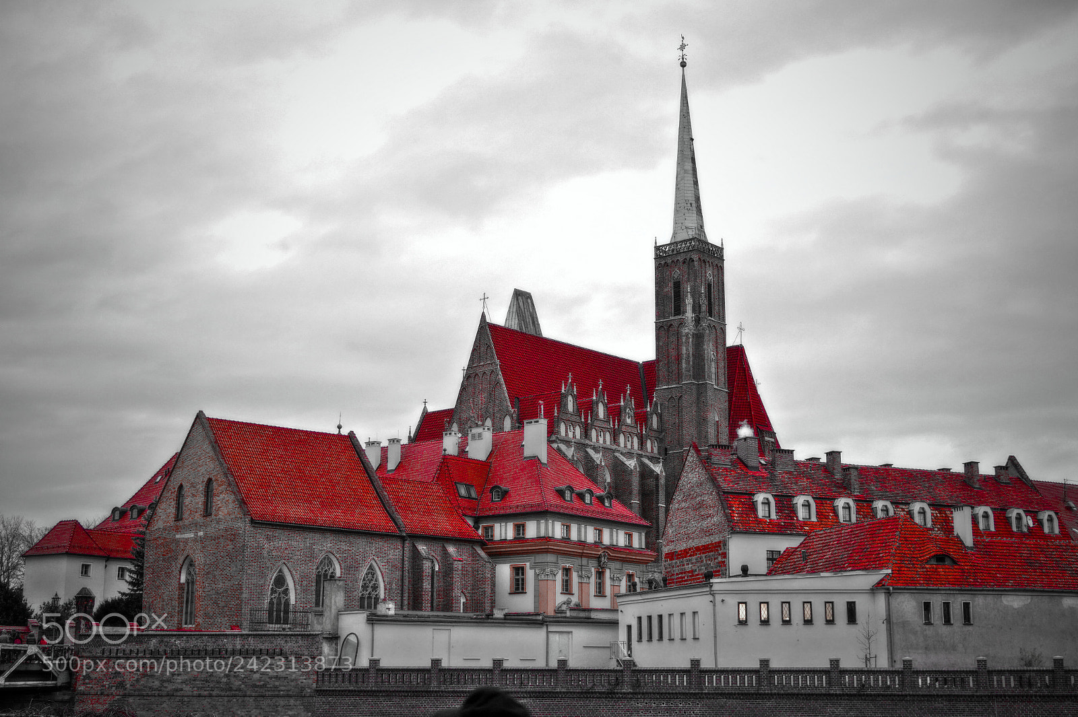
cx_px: 539
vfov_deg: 29.8
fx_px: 1347
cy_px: 358
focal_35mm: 45
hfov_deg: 43.6
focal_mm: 30
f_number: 4
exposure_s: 1/60
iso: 125
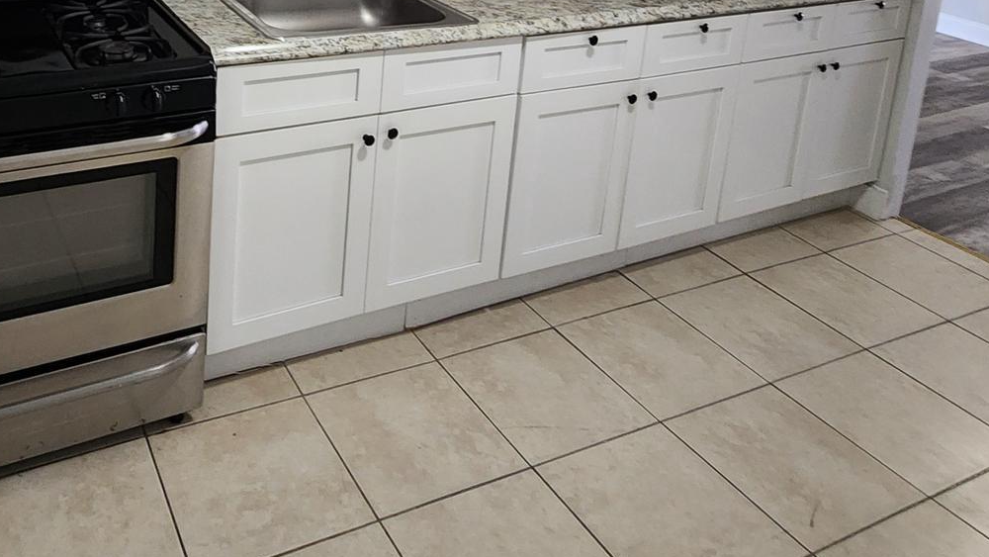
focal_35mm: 29
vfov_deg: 34.2
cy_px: -72
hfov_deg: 63.8
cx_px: 304
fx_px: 761
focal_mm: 2.2
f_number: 2.2
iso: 400
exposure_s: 1/40
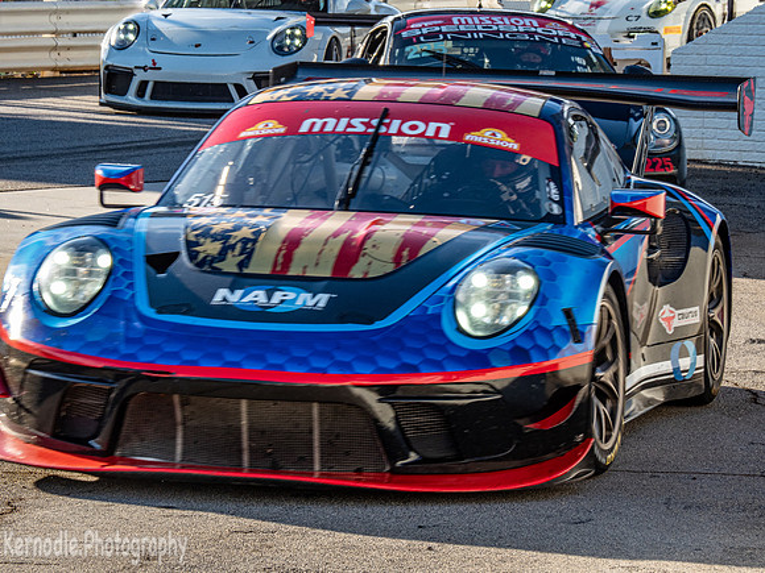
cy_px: 286
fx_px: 4420
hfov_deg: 9.9
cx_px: 382
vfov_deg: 7.4
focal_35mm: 200
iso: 500
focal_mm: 100
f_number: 14
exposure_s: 1/80
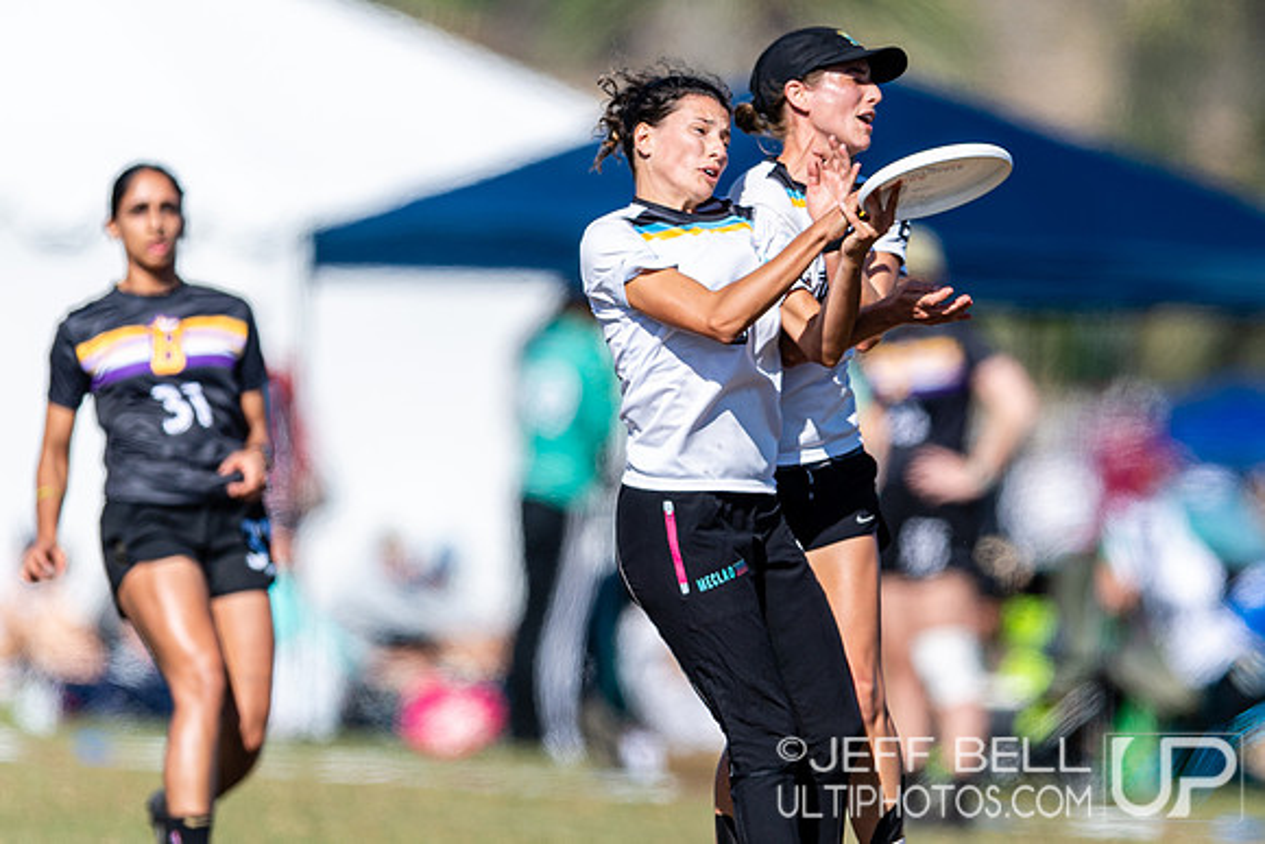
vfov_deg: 1.8
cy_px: 408
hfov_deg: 2.6
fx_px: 27538
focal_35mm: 784
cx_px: 857
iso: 100
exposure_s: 1/2500
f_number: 2.8
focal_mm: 400
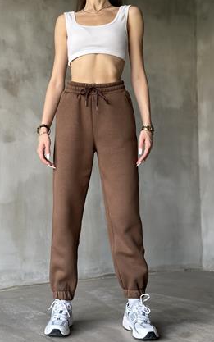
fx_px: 485
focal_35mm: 52
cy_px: 171
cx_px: 98
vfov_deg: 38.9
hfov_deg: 24.9
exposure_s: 1/60
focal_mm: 6.86
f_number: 1.78
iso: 125
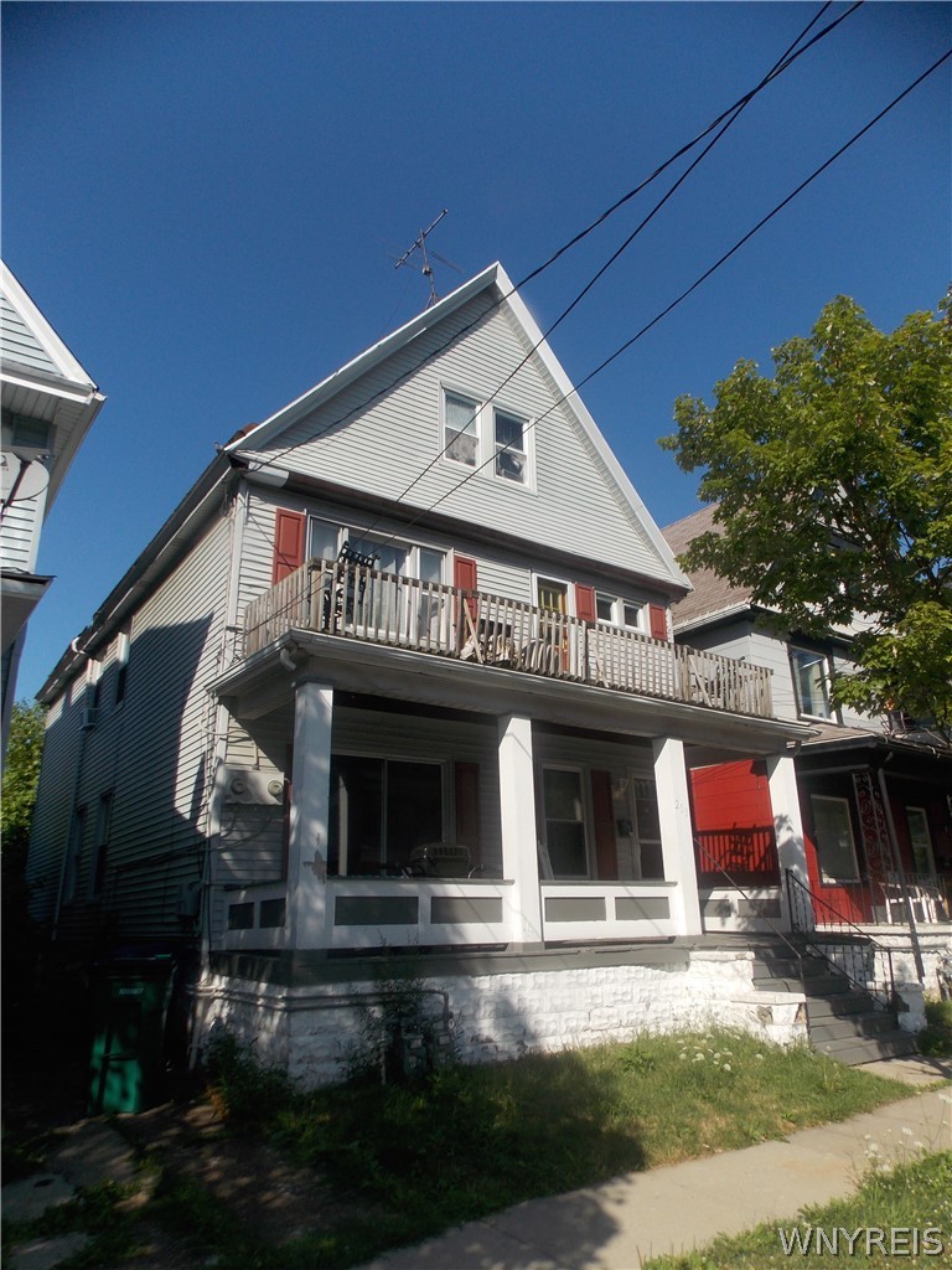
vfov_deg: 73.9
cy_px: 635
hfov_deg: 58.9
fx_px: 843
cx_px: 476
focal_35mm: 23
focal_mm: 4
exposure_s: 1/1250
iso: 80
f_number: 3.1
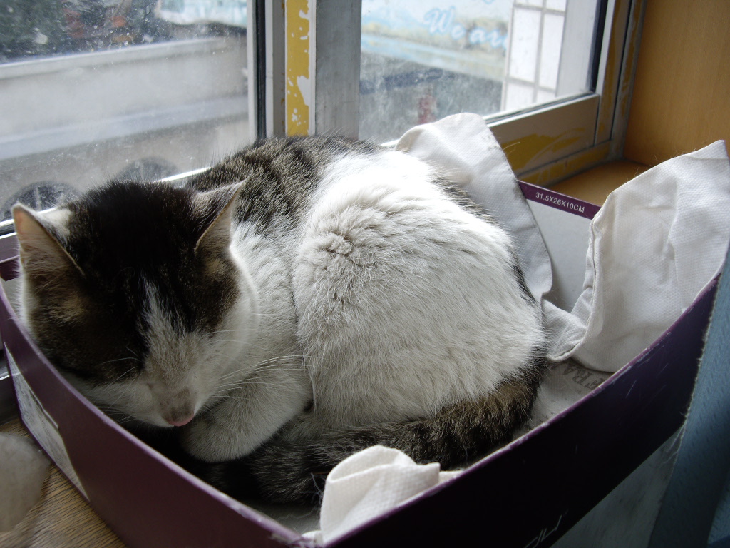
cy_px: 274
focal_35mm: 38
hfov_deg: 49.0
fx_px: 801
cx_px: 365
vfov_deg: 37.7
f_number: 2.8
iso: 100
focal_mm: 7.9
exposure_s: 1/50
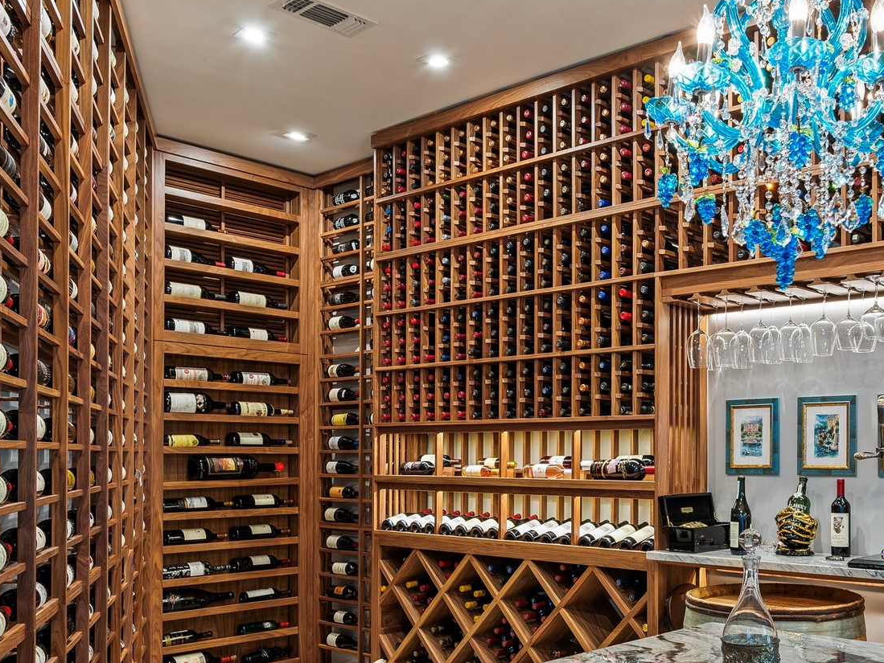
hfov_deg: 47.6
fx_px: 971
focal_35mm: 38
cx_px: 634
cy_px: 457
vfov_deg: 37.2
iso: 125
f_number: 6.3
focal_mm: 20
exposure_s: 1/1.25
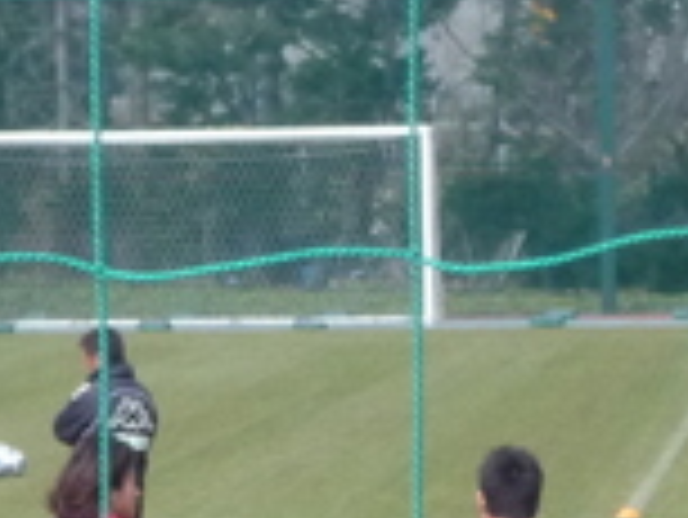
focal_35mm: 493
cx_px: 333
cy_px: 615
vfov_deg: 3.0
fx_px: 9806
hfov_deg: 4.0
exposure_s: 1/500
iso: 250
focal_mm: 17.6
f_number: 5.6
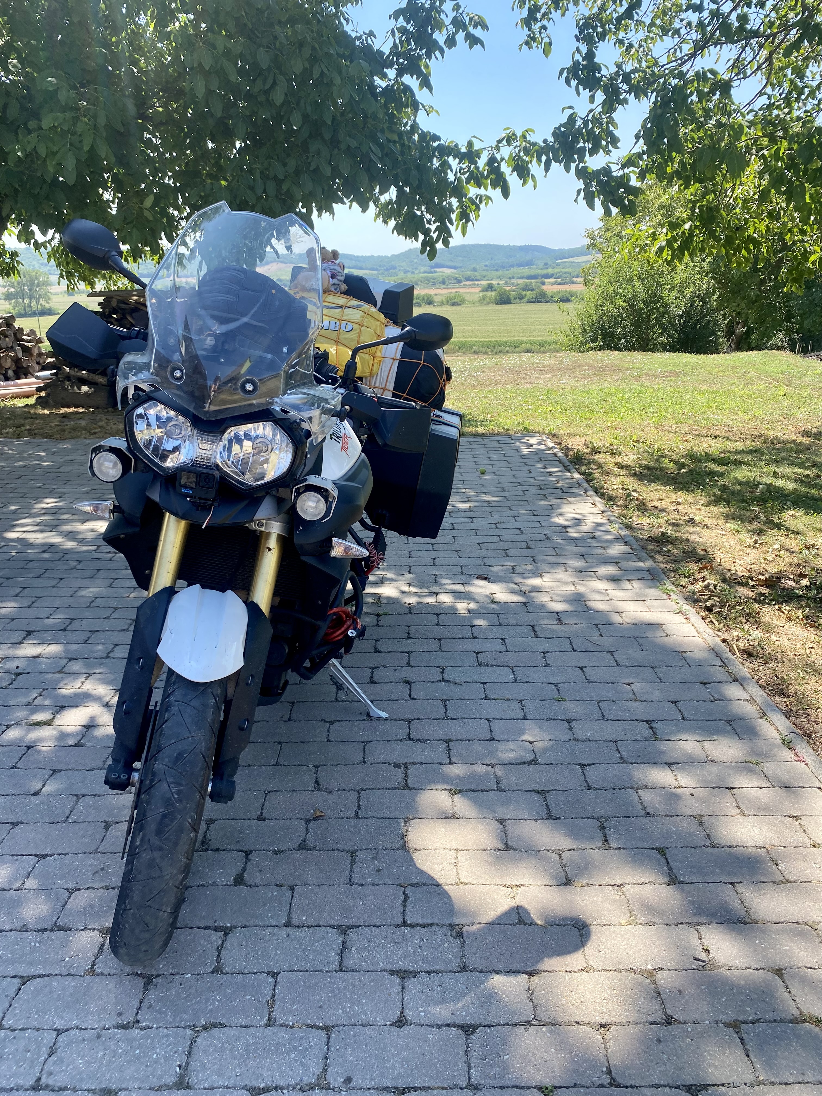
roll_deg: +0.7
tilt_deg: -17.1
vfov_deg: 67.3
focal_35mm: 26
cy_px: 548
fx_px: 823
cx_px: 411
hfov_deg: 53.1
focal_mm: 4.25
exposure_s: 1/942
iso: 32
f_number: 1.8
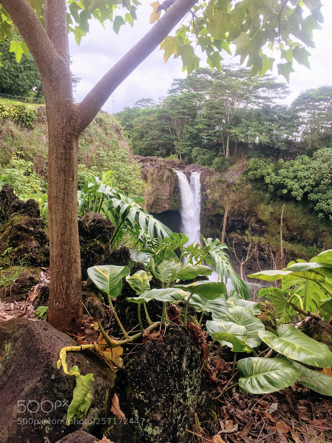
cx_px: 166
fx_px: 371
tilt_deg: -8.2
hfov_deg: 48.2
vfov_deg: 61.7
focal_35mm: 29
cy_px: 222
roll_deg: -2.1
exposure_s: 1/120
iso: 32
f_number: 2.2
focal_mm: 4.15
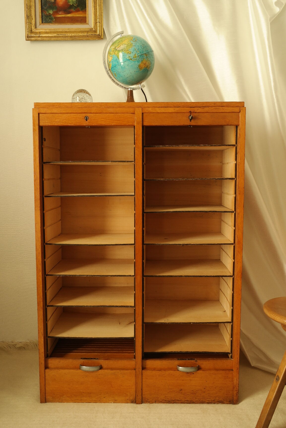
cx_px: 143
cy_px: 214
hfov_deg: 40.0
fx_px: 393
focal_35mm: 33
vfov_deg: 57.2
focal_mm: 22
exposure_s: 1/30
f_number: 5.6
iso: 400
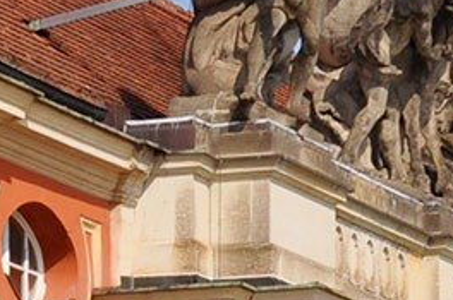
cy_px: 843
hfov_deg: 5.5
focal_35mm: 373
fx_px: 4685
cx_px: -182
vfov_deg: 3.6
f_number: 11
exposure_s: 1/500
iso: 200
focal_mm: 32
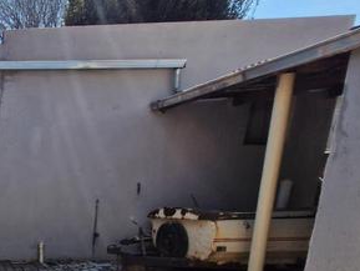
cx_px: -122
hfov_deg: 34.1
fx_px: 375
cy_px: 252
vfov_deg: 36.7
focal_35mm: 36
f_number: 2.2
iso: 50
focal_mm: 1.74
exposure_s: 1/1180
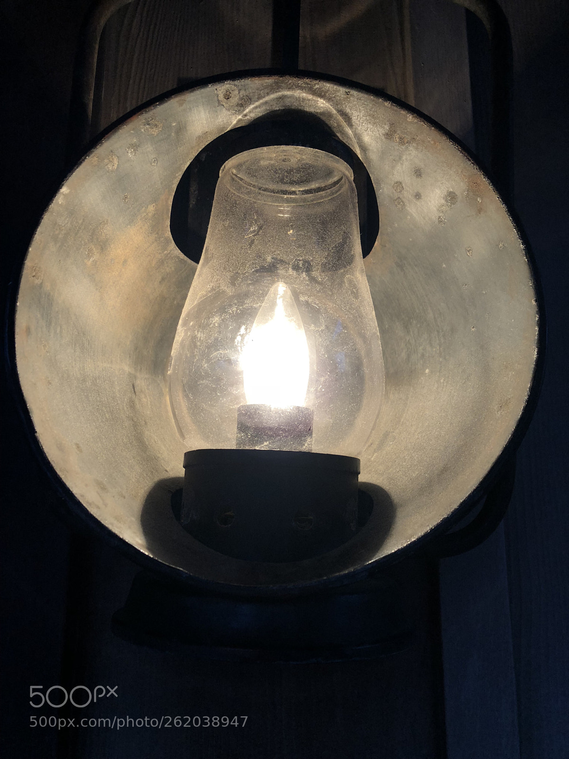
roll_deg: +0.3
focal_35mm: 28
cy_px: 380
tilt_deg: +13.7
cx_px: 284
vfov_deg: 63.4
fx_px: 614
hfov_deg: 49.7
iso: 25
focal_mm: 3.99
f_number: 1.8
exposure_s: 1/50
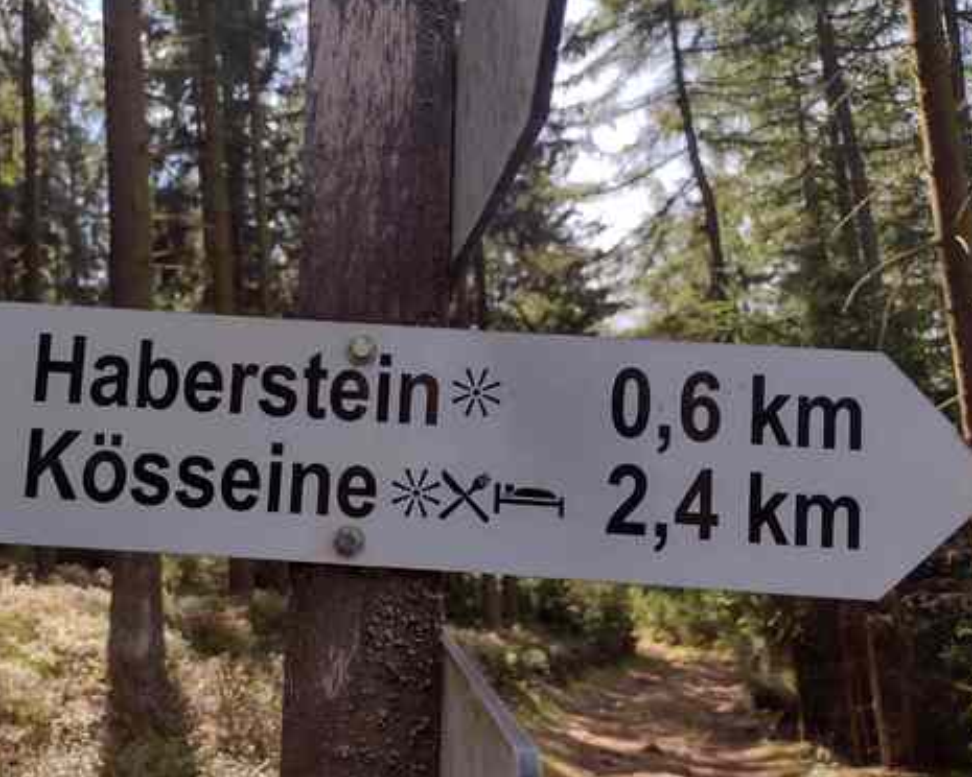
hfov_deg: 52.4
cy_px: 447
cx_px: 374
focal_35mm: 34
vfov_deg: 43.2
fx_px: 978
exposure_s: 1/589
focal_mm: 4.71
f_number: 1.7
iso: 100
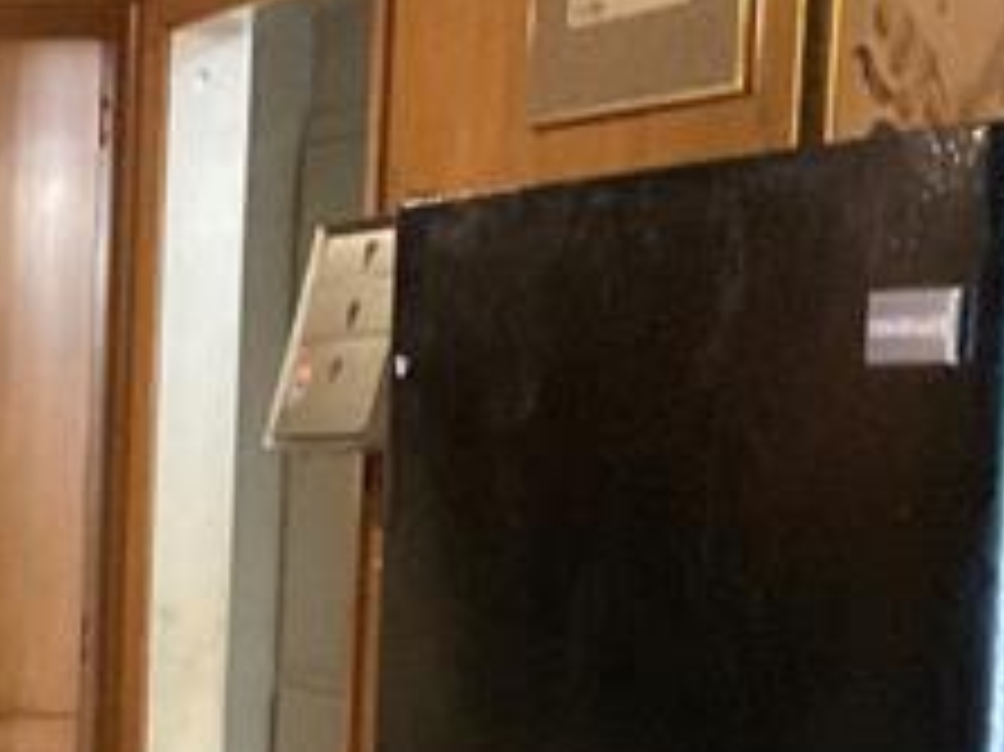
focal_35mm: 133
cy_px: 1031
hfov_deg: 13.6
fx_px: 3855
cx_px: -698
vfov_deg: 10.8
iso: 500
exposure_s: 1/30
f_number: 1.8
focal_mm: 3
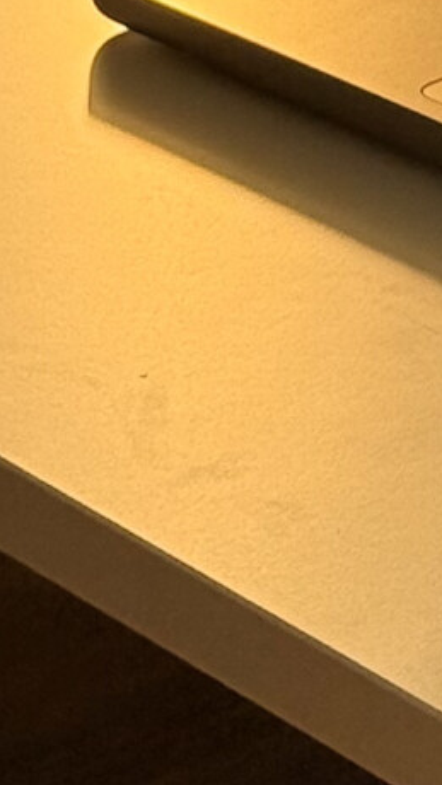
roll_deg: -0.8
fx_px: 6059
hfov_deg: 4.1
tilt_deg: -19.3
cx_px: 1186
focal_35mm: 291
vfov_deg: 7.3
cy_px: -415
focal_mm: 6.76
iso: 200
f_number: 1.78
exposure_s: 1/50
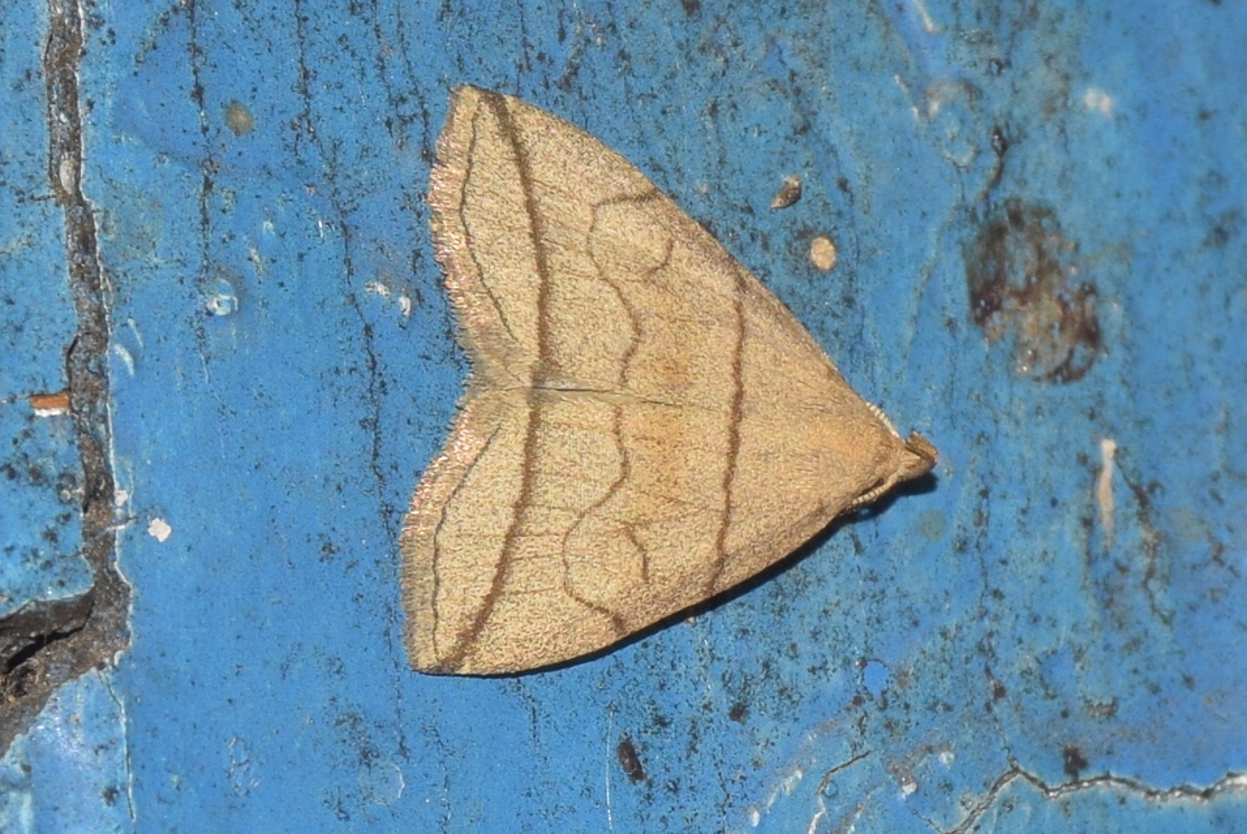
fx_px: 7281
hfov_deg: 9.8
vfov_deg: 6.6
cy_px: 417
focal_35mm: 210
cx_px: 624
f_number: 13
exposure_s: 1/160
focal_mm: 140
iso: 100
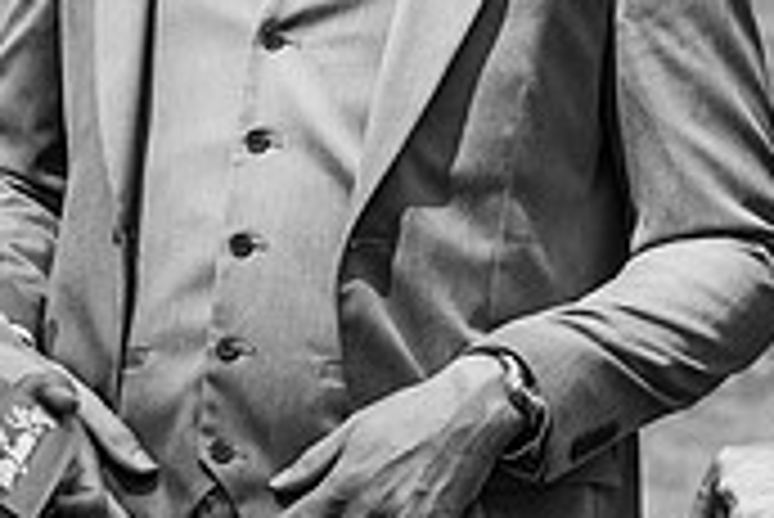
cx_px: 342
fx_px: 6154
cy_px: -239
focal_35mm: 286
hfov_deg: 7.2
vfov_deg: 4.8
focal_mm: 85
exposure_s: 1/1000
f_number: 4
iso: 100
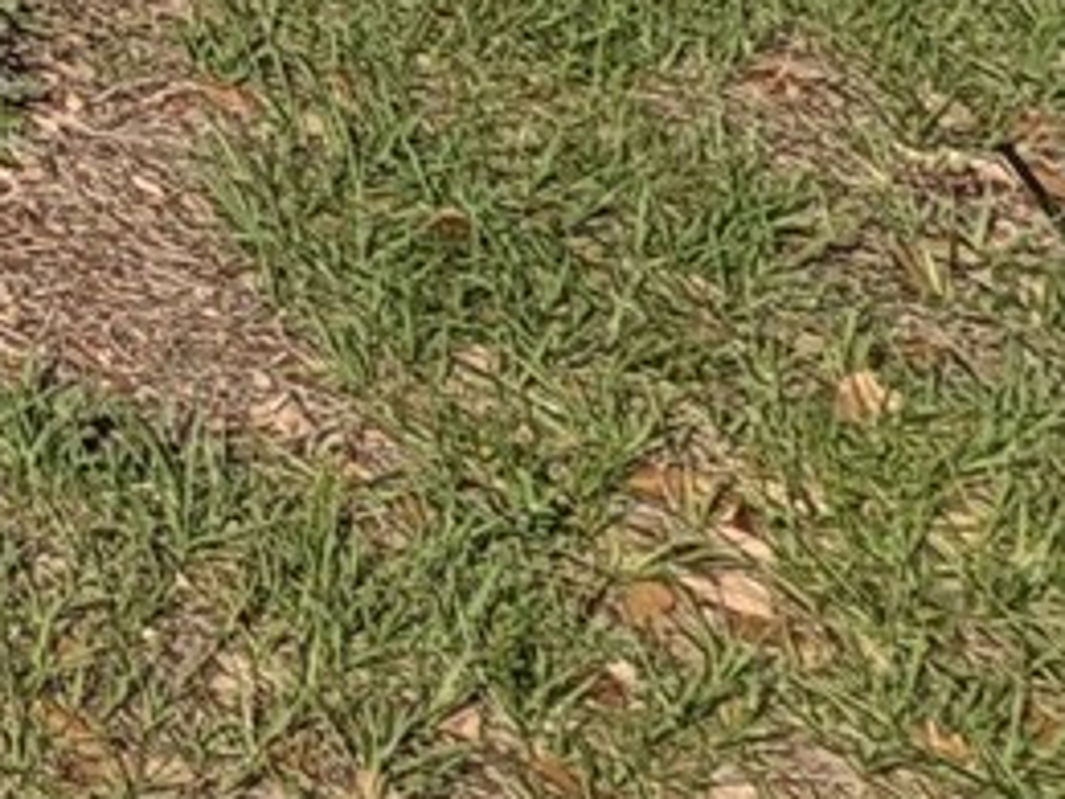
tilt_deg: -5.0
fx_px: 2646
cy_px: -1229
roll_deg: +0.3
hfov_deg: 14.0
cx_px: -1618
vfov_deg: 12.6
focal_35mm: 86
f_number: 2.2
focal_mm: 2.22
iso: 50
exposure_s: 1/3546
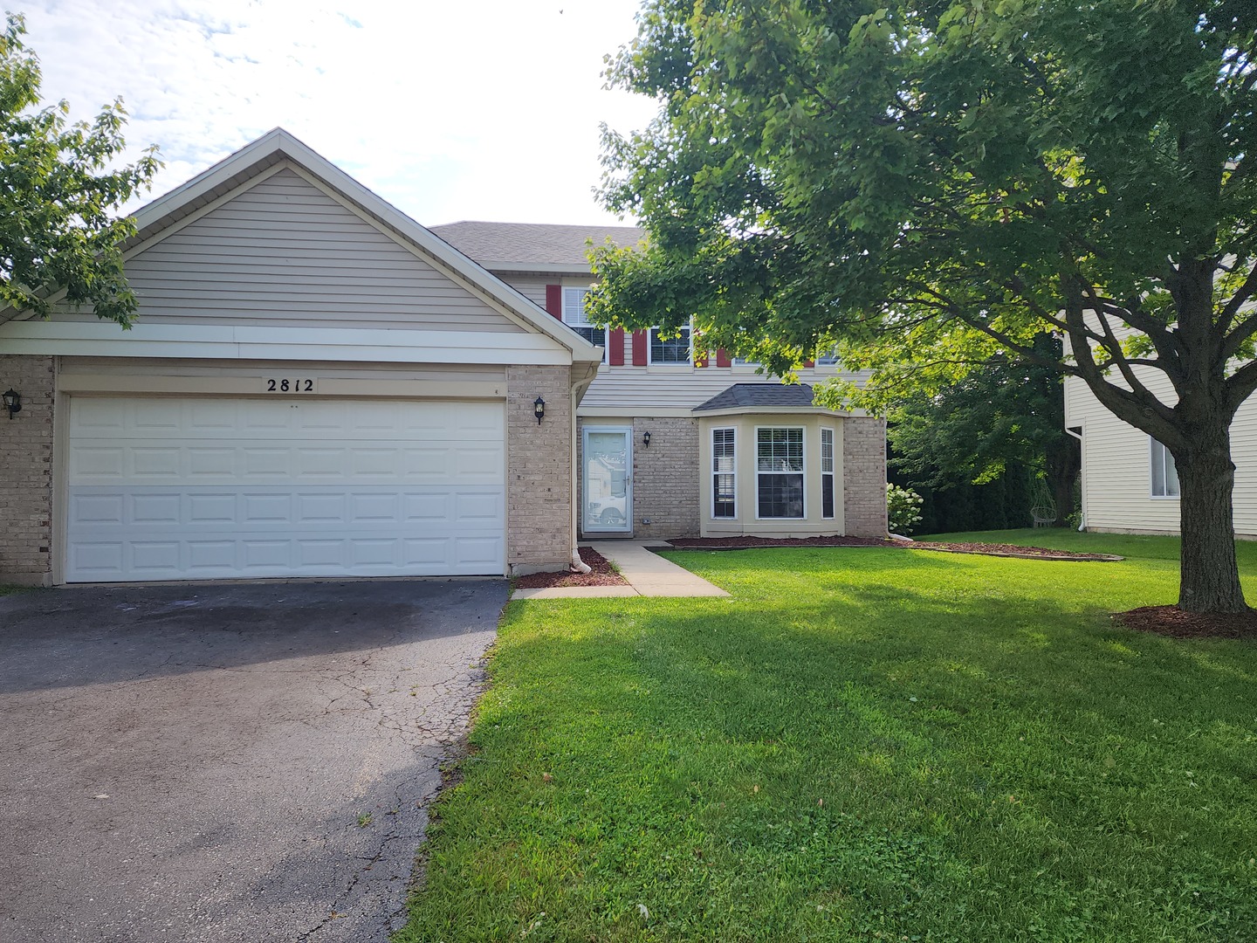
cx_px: 628
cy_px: 472
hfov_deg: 73.9
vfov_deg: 58.9
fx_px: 835
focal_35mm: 23
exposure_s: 1/775
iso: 12
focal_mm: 6.4
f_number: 1.8
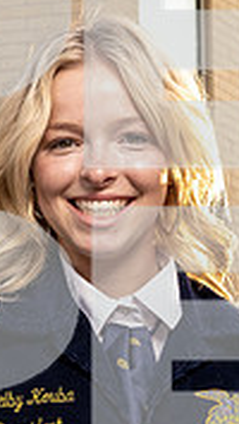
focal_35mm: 173
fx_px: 1943
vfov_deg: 12.3
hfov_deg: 6.9
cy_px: 410
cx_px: -112
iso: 500
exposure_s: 1/250
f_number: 8
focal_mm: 41
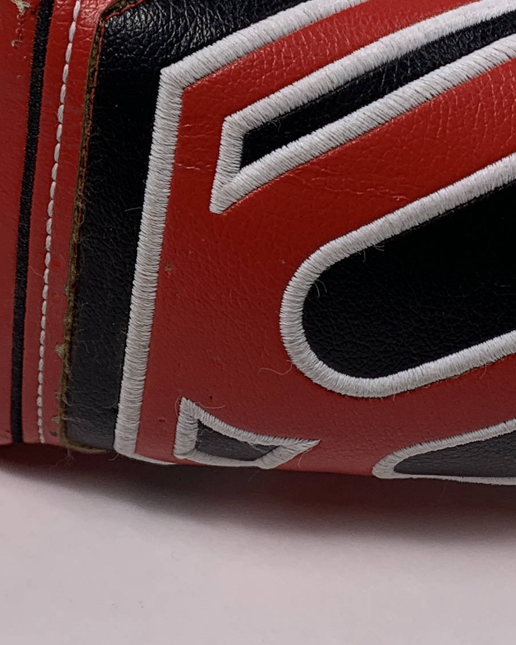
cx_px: 110
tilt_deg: -45.8
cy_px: 292
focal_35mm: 91
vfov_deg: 21.0
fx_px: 1736
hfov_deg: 16.8
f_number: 1.8
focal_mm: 4.25
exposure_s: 1/300
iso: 25
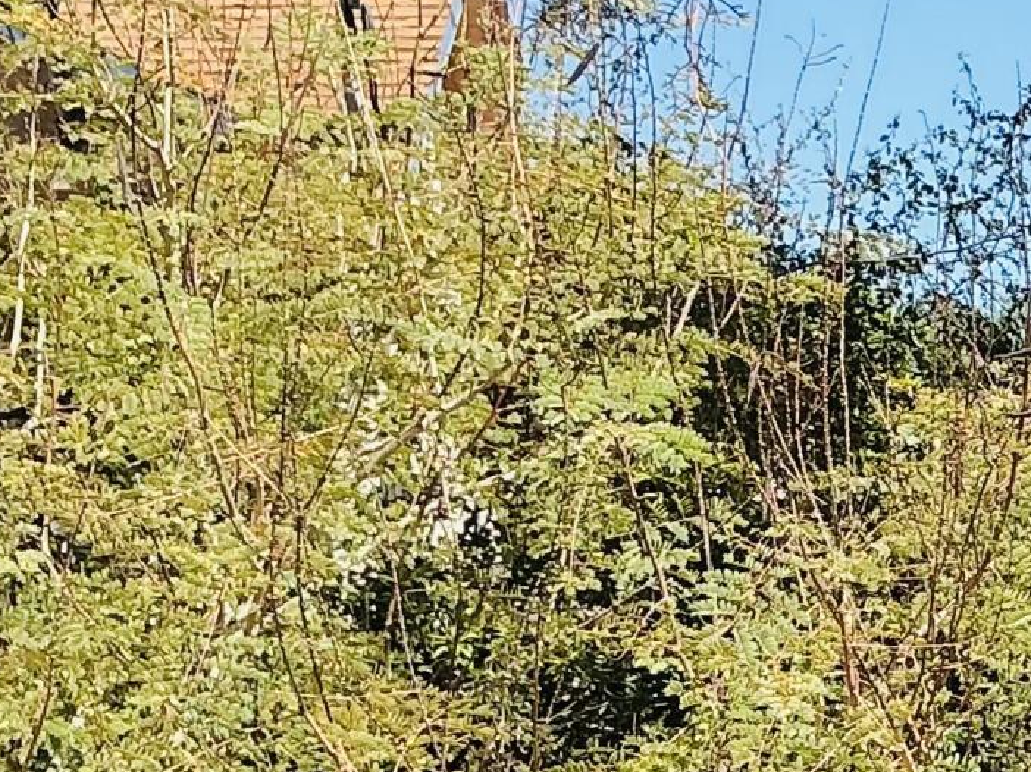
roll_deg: +2.5
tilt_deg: +0.1
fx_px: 3692
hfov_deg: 14.2
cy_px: 603
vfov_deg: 11.9
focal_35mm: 124
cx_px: 1831
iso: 25
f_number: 1.8
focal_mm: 3
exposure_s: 1/1221
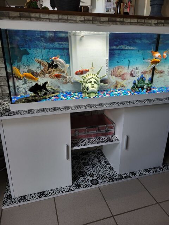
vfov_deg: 67.3
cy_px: 112
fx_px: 169
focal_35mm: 26
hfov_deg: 53.1
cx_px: 84
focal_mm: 5.4
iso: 100
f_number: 1.8
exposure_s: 1/100
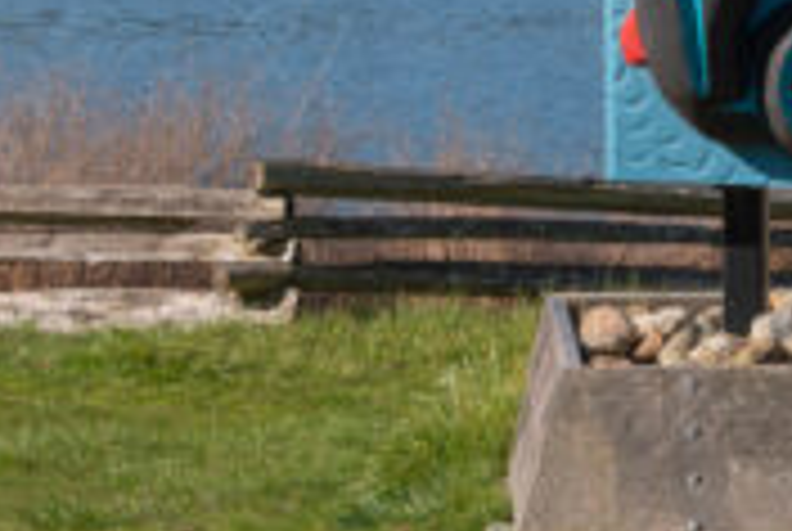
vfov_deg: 5.5
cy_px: -549
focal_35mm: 245
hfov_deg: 8.4
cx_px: 706
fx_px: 5399
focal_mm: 48
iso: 100
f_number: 11
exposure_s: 1/250
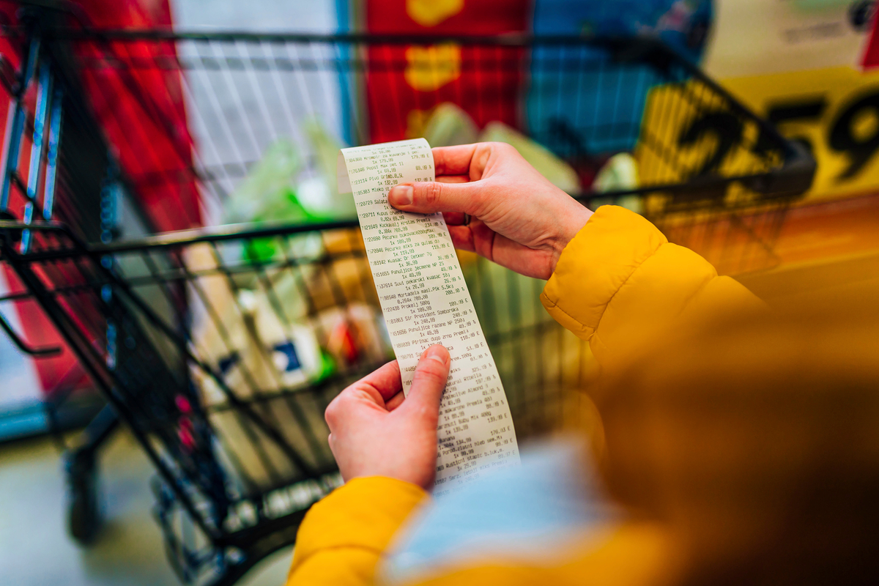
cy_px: 293
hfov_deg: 54.4
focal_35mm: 35
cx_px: 440
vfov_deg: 37.9
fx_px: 855
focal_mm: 35
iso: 125
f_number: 1.8
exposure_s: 1/250
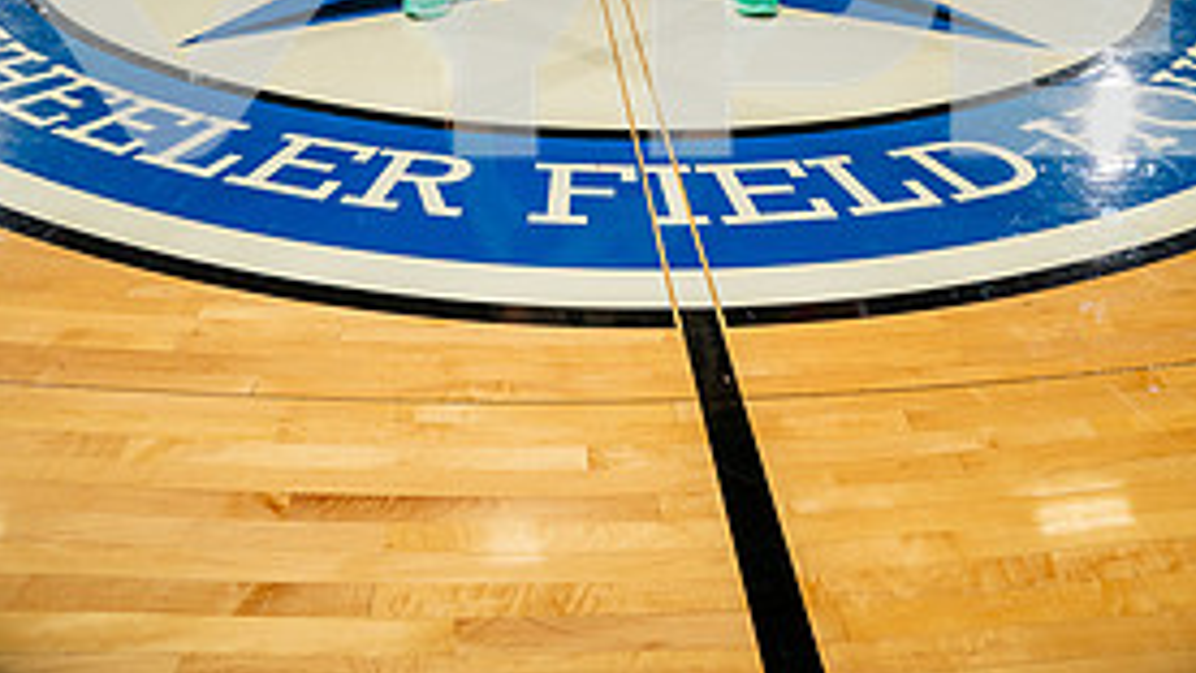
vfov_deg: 27.0
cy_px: -276
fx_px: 1079
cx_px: 609
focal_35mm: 34
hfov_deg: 58.0
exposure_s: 1/250
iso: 640
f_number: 5.6
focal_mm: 20
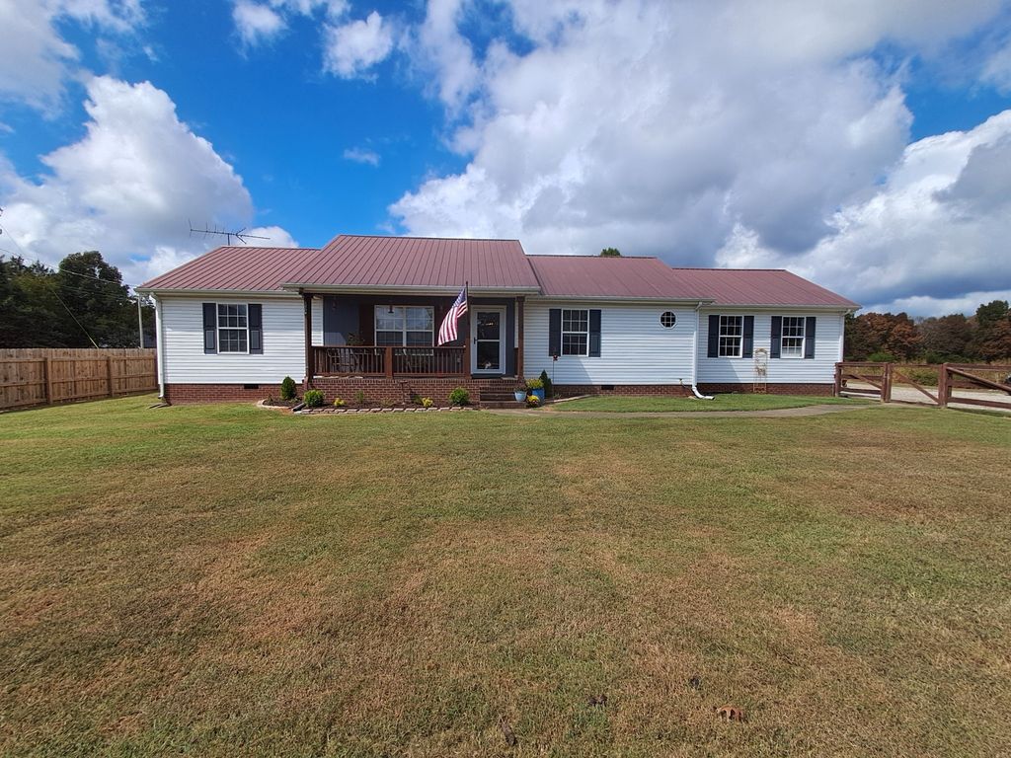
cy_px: 379
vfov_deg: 78.1
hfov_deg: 94.5
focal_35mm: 16
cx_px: 506
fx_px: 467
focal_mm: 1.64
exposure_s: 1/2222
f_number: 2.2
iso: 40
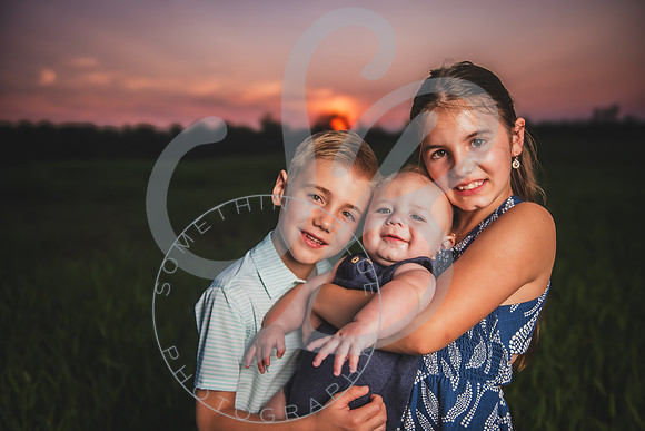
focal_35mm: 34
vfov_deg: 38.9
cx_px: 322
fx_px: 609
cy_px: 216
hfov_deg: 55.8
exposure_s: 1/1000
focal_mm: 34
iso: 200
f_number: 2.8
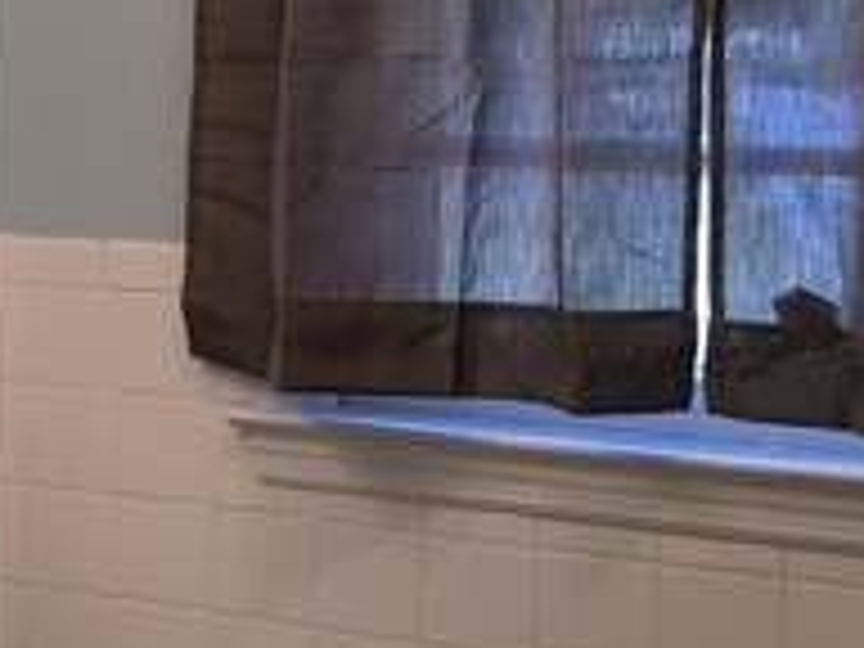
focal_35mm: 101
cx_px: -358
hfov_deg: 17.8
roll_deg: -0.3
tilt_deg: -1.9
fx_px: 2521
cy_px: 176
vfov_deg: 14.6
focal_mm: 4.15
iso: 40
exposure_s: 1/30
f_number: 2.2
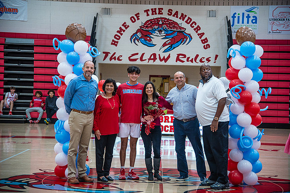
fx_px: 604
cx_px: 145
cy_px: 96
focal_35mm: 75
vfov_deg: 18.2
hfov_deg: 27.0
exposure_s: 1/320
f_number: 4
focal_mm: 75
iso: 2000
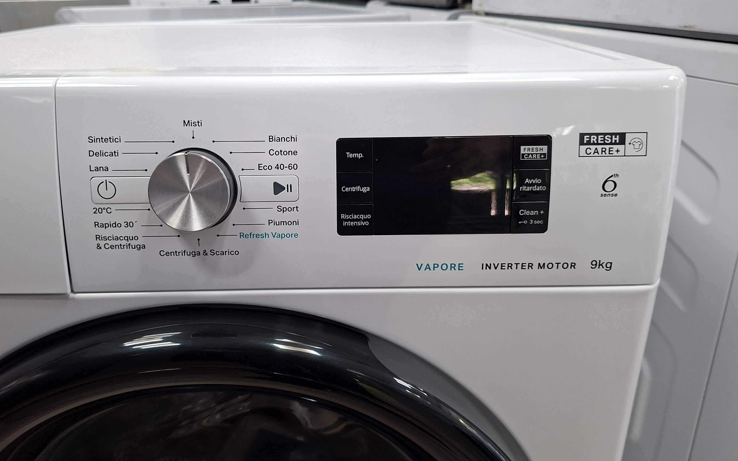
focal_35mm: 28
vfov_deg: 44.5
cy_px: 212
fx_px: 563
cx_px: 340
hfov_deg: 66.4
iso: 200
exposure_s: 1/50
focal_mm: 5.54
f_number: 1.8
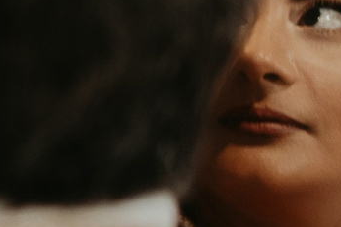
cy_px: 260
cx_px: -878
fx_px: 2454
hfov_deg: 6.7
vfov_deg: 5.3
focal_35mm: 259
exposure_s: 1/400
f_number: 1.6
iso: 640
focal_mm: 35
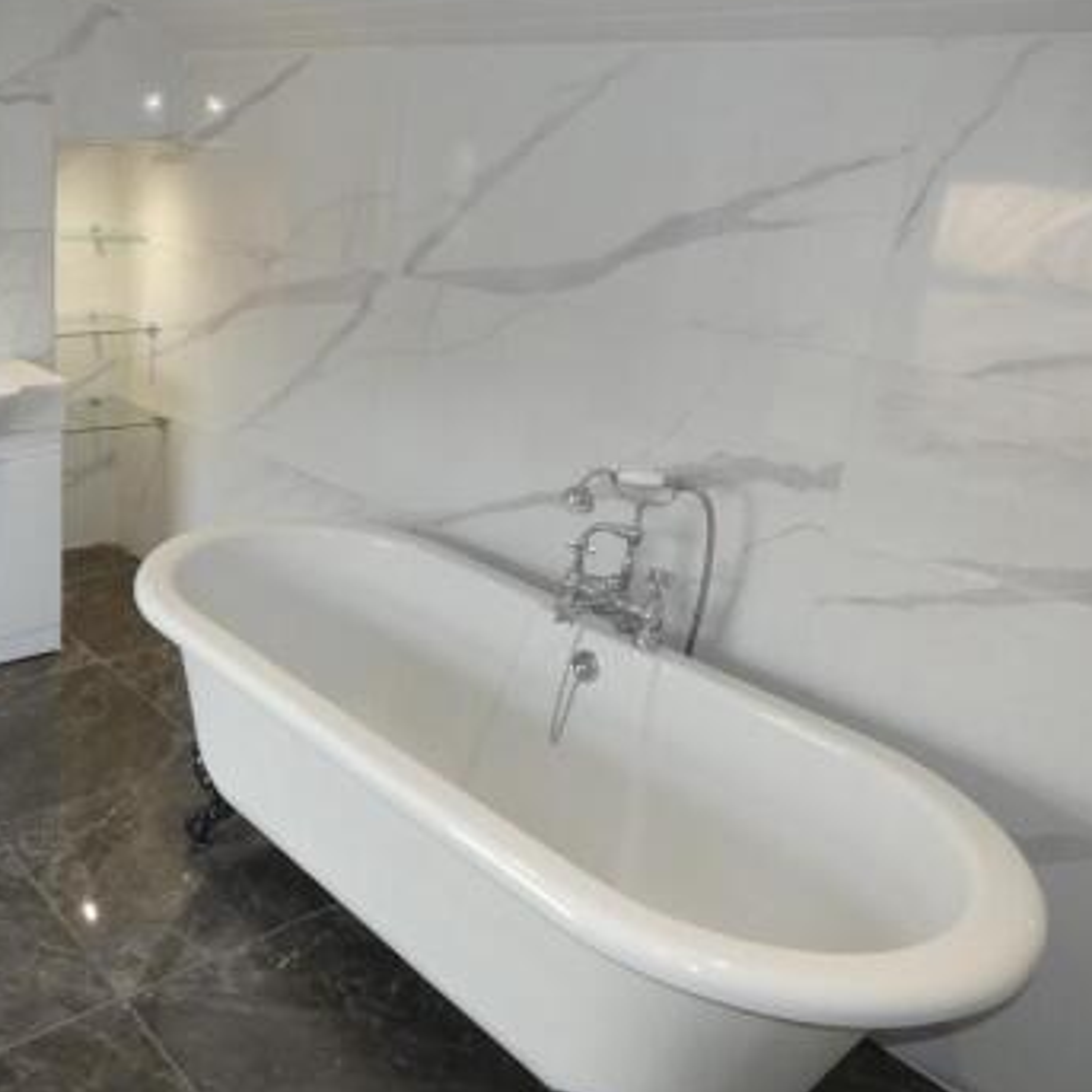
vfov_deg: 54.0
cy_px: 495
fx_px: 1071
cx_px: 224
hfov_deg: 50.9
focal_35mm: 30
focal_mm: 3.6
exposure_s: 1/60
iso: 200
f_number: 2.8
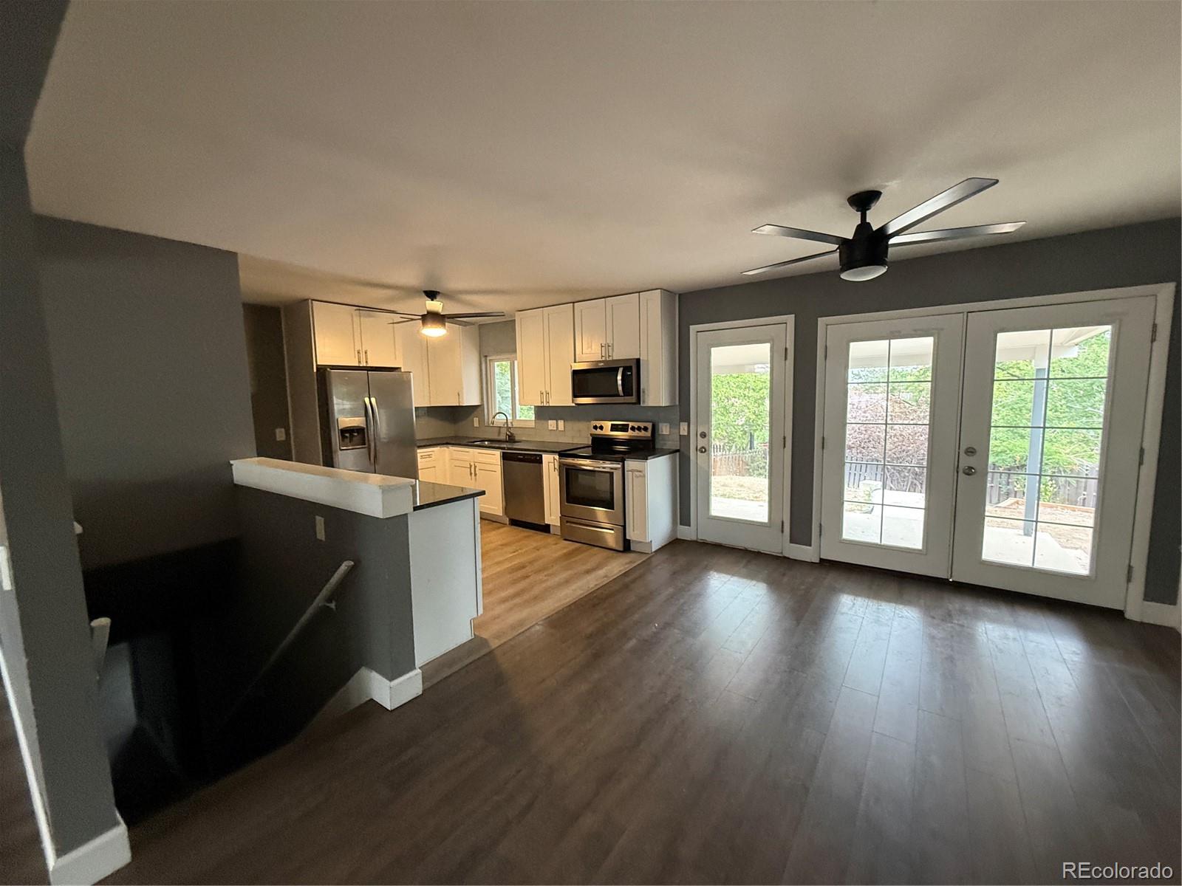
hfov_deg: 102.1
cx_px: 591
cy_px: 443
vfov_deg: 85.7
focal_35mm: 14
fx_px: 478
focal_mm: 2.22
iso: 500
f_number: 2.2
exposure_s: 1/60
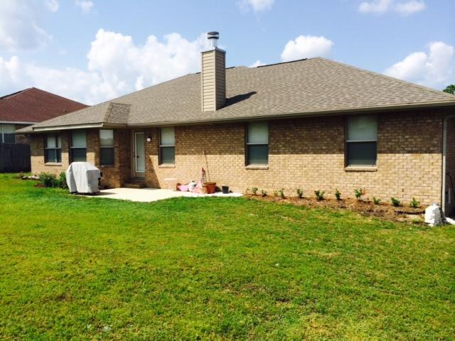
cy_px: 170
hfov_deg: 60.0
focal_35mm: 30
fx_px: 394
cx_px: 228
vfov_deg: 46.8
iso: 40
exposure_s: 1/3165
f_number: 2.2
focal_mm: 4.12
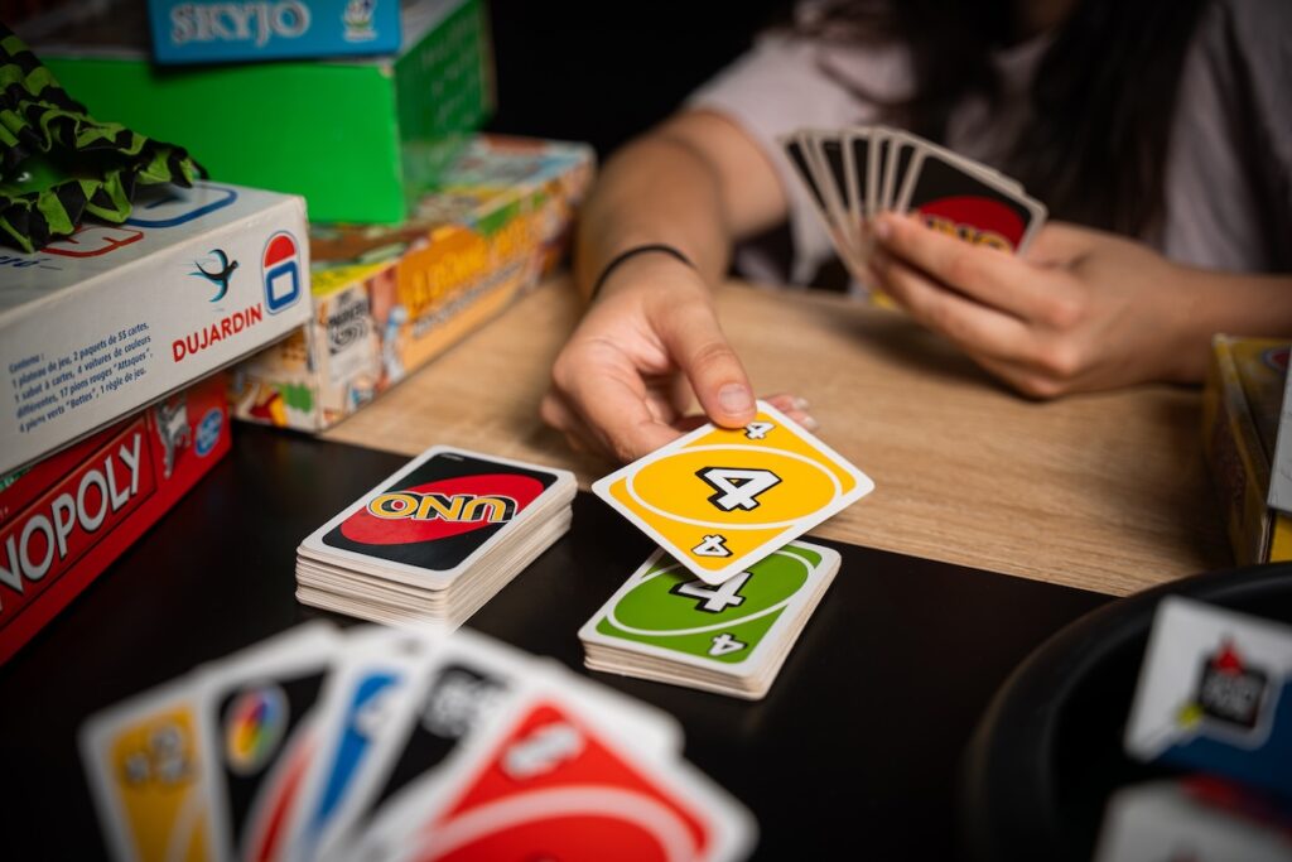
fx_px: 1723
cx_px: 646
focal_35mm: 48
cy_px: 431
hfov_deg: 41.1
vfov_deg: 28.1
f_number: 3.2
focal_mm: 48
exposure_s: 1/200
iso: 640
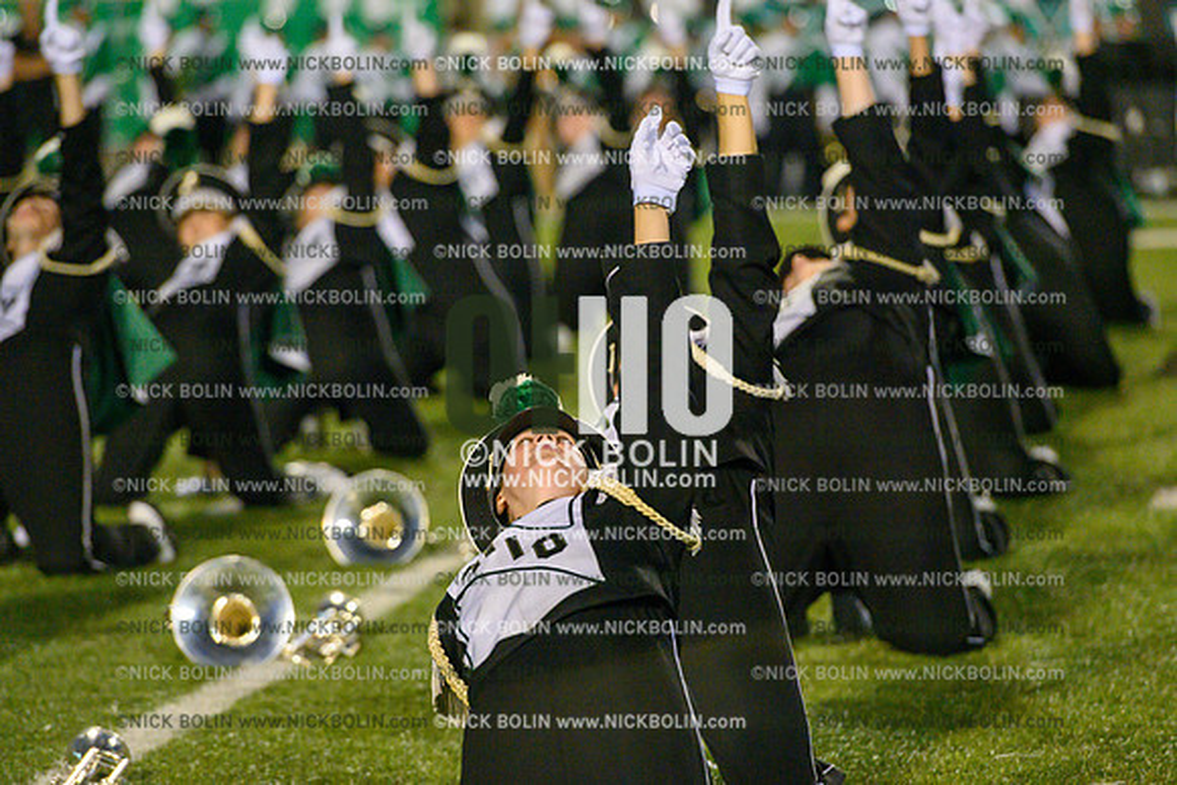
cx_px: 588
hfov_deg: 10.3
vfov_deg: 6.9
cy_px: 392
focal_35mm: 200
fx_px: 6540
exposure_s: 1/1600
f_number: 4
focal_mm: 200
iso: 10000
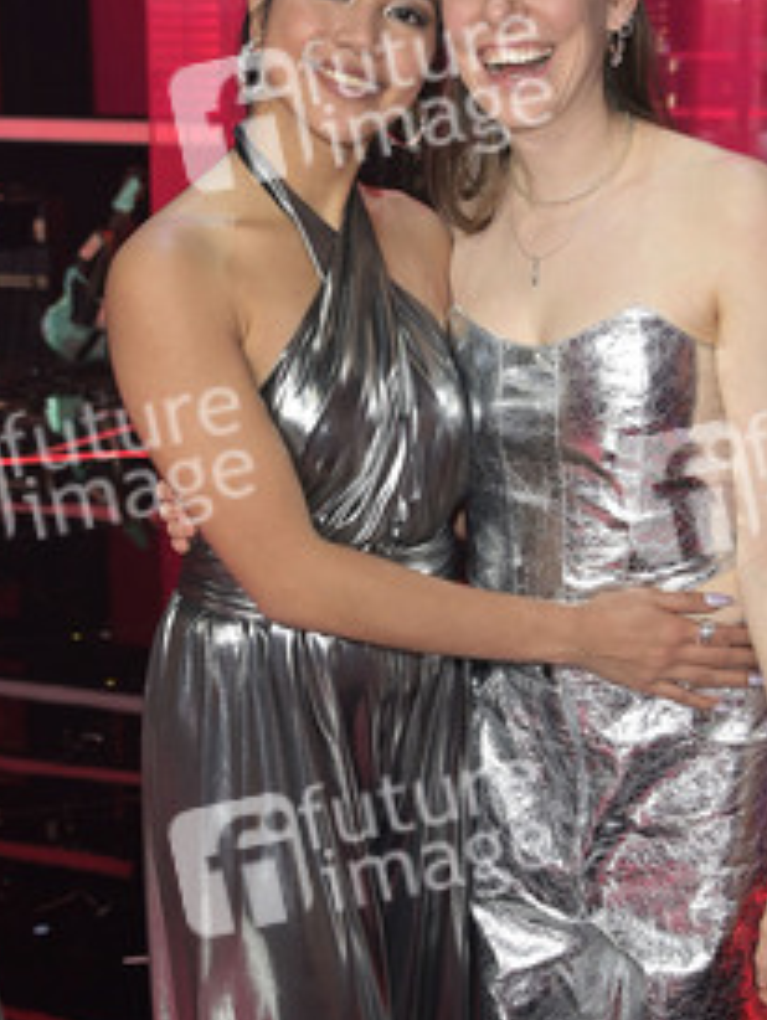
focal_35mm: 56
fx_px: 1652
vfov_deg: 33.8
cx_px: 469
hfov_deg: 26.1
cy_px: 290
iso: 2500
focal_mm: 40
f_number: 5
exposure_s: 1/125
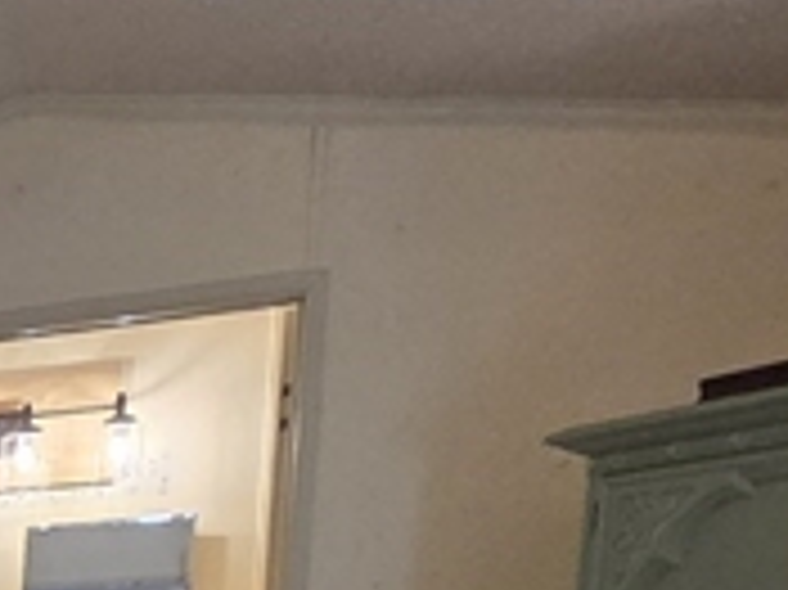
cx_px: -910
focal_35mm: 76
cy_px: 1085
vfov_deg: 16.1
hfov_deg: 16.7
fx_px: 1729
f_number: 2.2
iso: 500
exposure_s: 1/60
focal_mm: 2.2
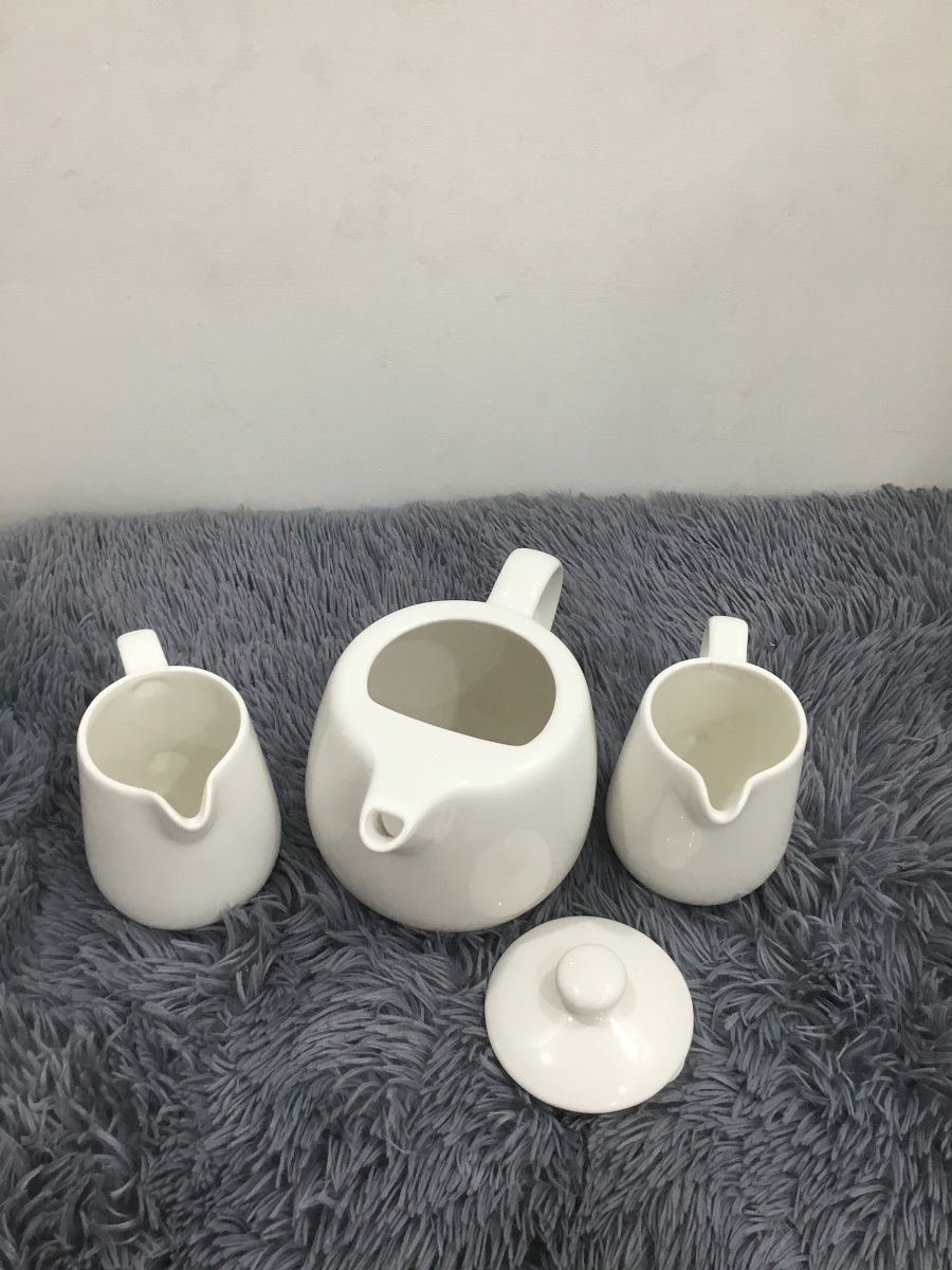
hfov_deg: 45.4
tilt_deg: -45.6
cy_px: 635
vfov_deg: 58.4
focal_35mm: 31
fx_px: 1137
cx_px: 476
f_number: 2.4
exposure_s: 1/33
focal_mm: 3.3
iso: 80
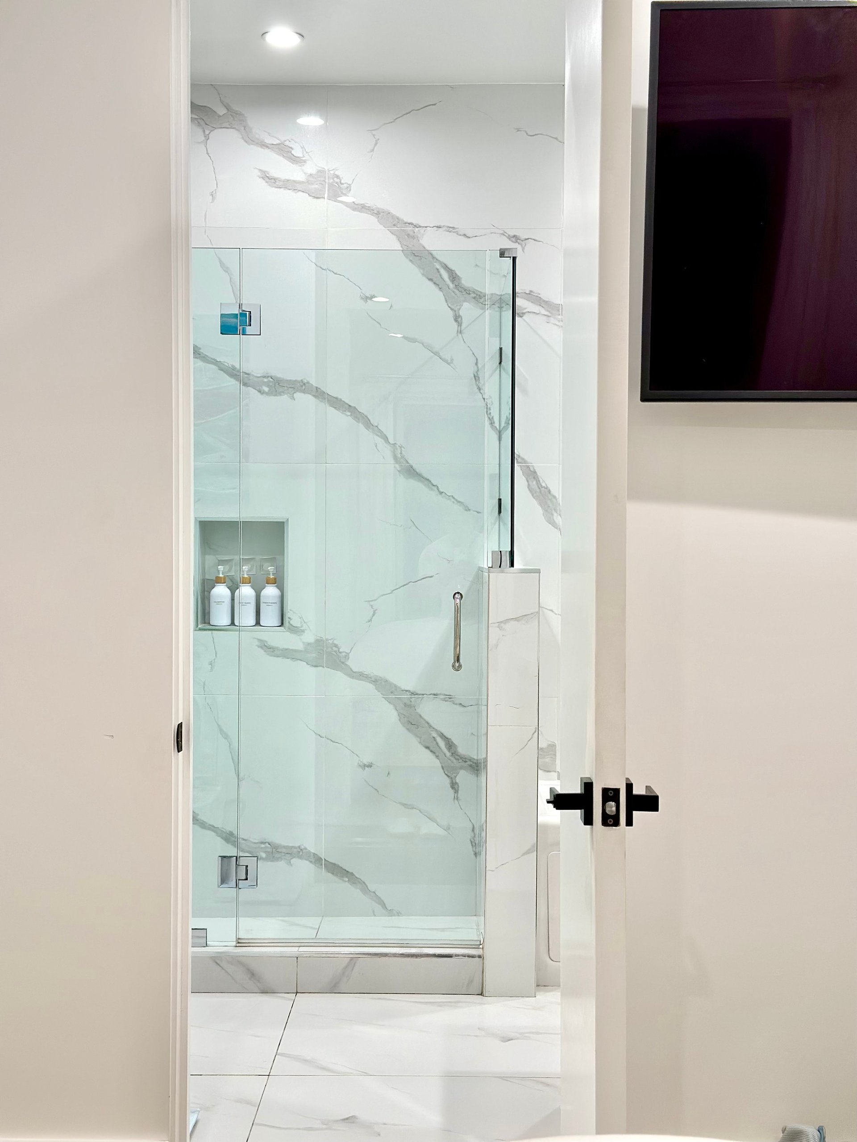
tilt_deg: -0.4
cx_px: 428
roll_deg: -0.5
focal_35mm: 48
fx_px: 1584
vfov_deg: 39.7
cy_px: 571
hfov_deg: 30.3
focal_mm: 6.86
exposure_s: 1/60
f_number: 1.78
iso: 160
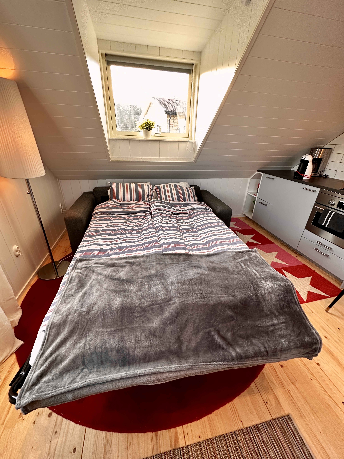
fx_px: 186
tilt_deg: -26.3
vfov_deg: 102.1
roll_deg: -1.7
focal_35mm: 14
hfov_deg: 85.7
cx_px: 172
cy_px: 230
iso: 200
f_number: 2.2
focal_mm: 2.22
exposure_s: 1/50
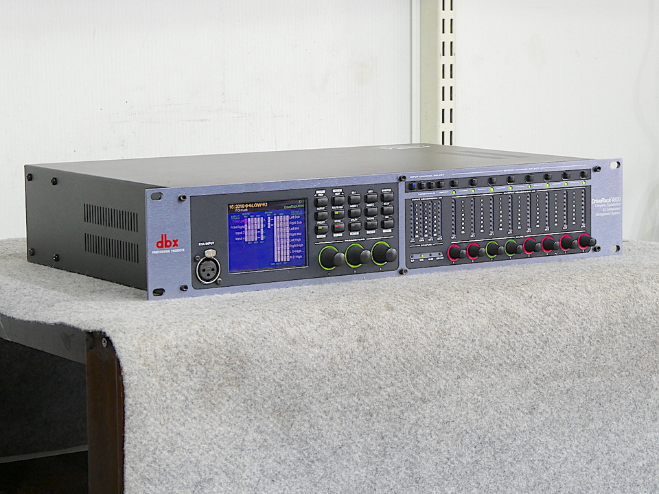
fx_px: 2018
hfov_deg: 18.5
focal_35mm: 106
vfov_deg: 14.0
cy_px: 247
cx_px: 330
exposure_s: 1/10
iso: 200
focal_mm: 19
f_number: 5.1
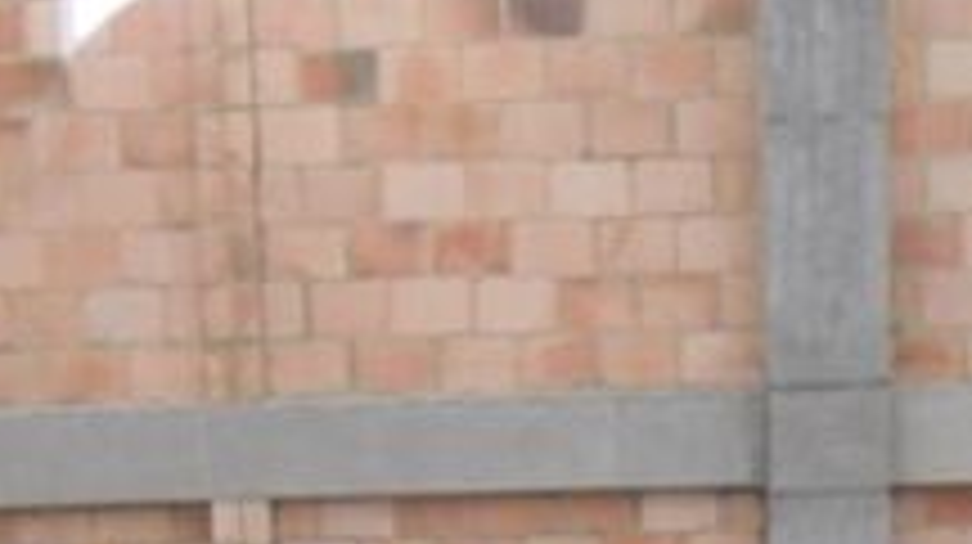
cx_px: 776
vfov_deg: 9.8
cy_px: 940
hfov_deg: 18.0
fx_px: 3038
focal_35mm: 118
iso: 160
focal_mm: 6.3
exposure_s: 1/30
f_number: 3
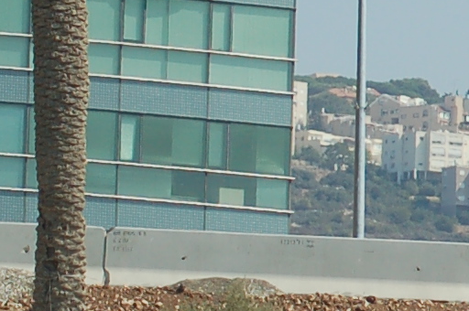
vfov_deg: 2.2
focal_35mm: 617
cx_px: 1019
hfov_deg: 3.3
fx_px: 8028
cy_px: 39
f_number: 8
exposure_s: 1/400
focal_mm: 70
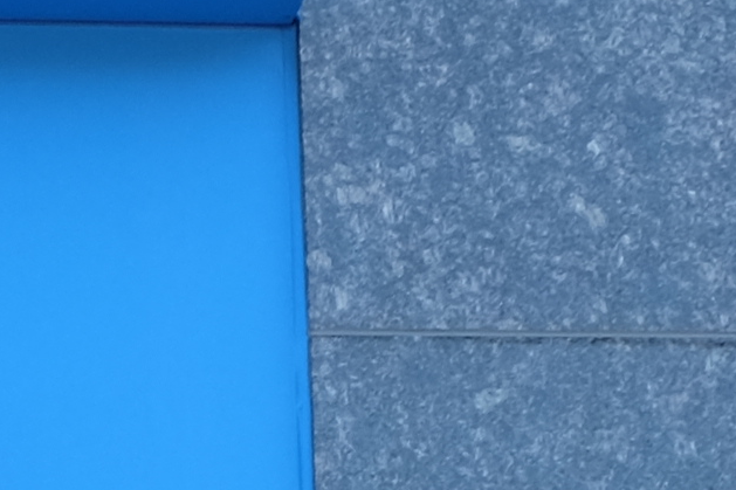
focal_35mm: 218
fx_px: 4455
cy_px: 1594
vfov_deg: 5.8
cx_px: -495
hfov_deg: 9.1
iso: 400
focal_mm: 18.8
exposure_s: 1/250
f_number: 4
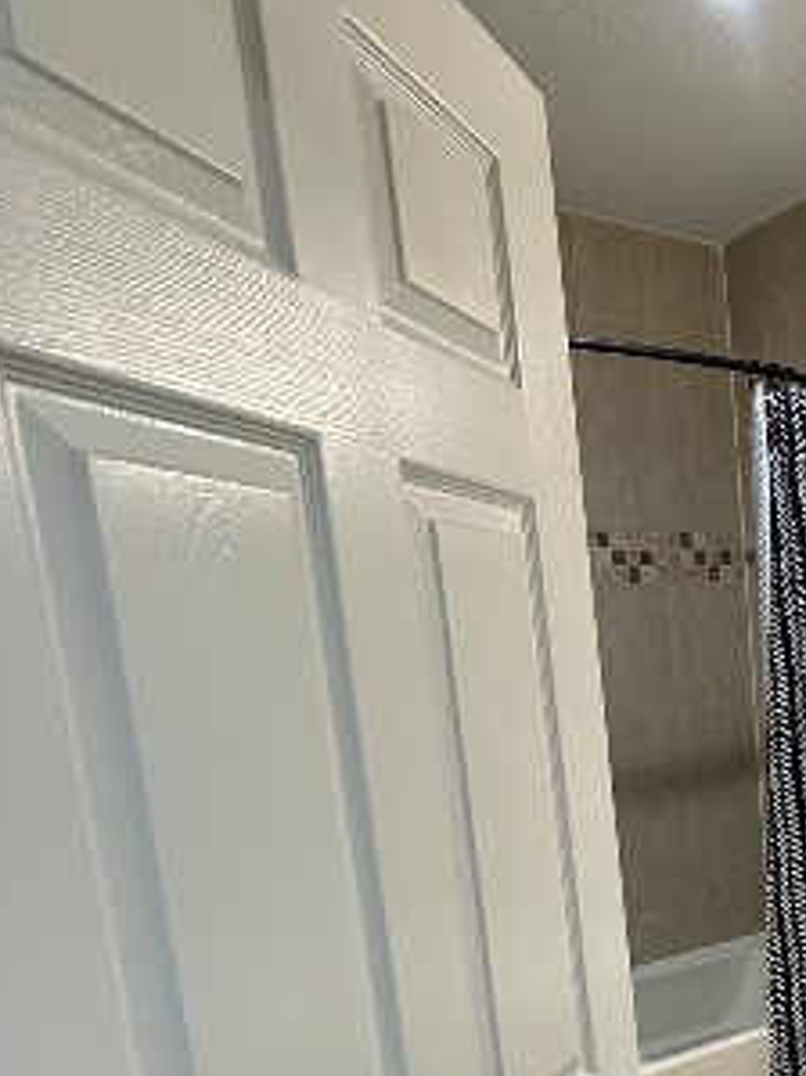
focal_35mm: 36
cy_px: 849
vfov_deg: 48.7
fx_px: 1118
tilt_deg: -10.3
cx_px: 846
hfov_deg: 35.1
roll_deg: +3.8
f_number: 2.2
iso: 250
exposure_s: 1/60
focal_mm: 2.22
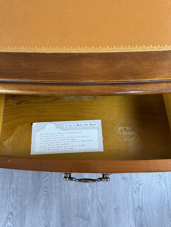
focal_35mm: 24
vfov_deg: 71.6
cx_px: 86
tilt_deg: -71.6
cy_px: 114
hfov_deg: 56.8
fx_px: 158
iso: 200
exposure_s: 1/100
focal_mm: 6.76
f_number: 1.78
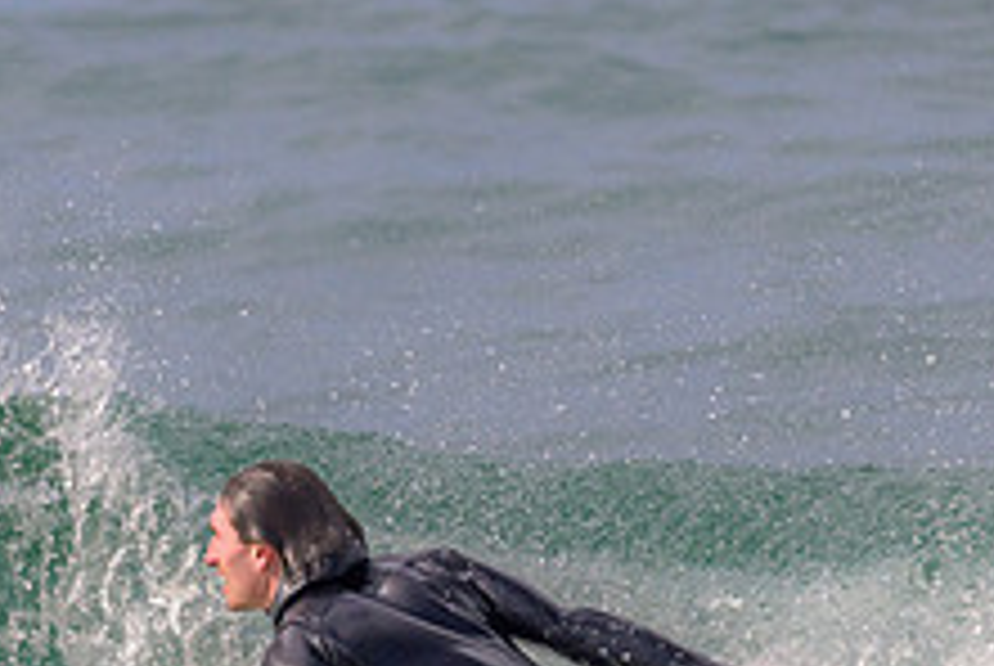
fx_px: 45701
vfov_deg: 0.8
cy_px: 698
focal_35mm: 1653
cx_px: 6
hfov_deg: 1.2
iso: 900
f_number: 11
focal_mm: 550
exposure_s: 1/1250
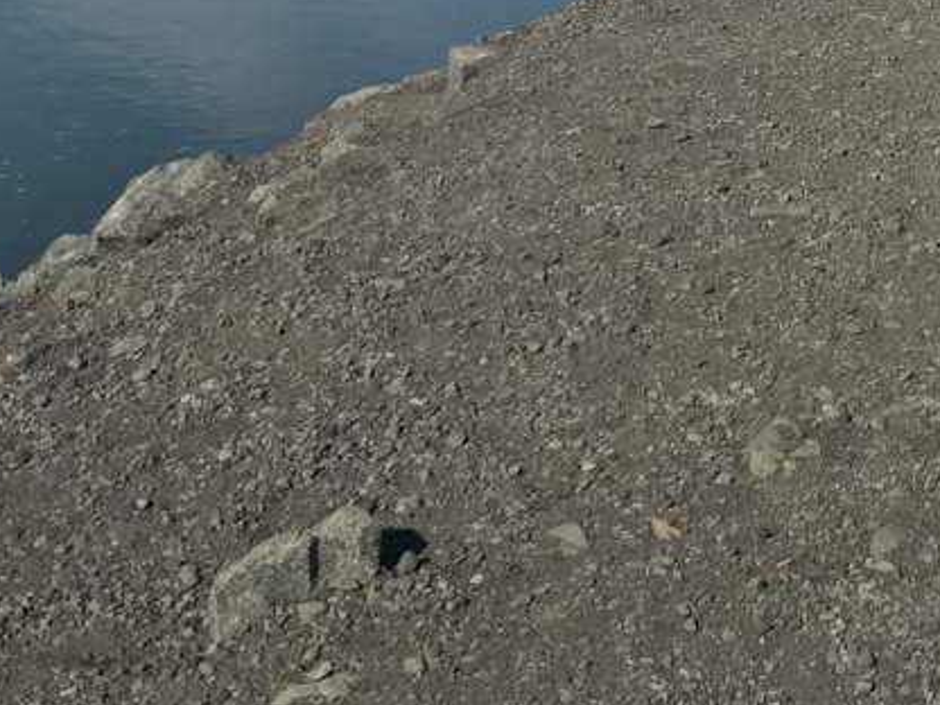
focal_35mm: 69
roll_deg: -1.8
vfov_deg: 20.4
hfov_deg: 27.6
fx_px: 1874
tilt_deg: -7.9
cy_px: -52
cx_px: 759
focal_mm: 3.99
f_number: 1.8
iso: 20
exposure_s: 1/4000
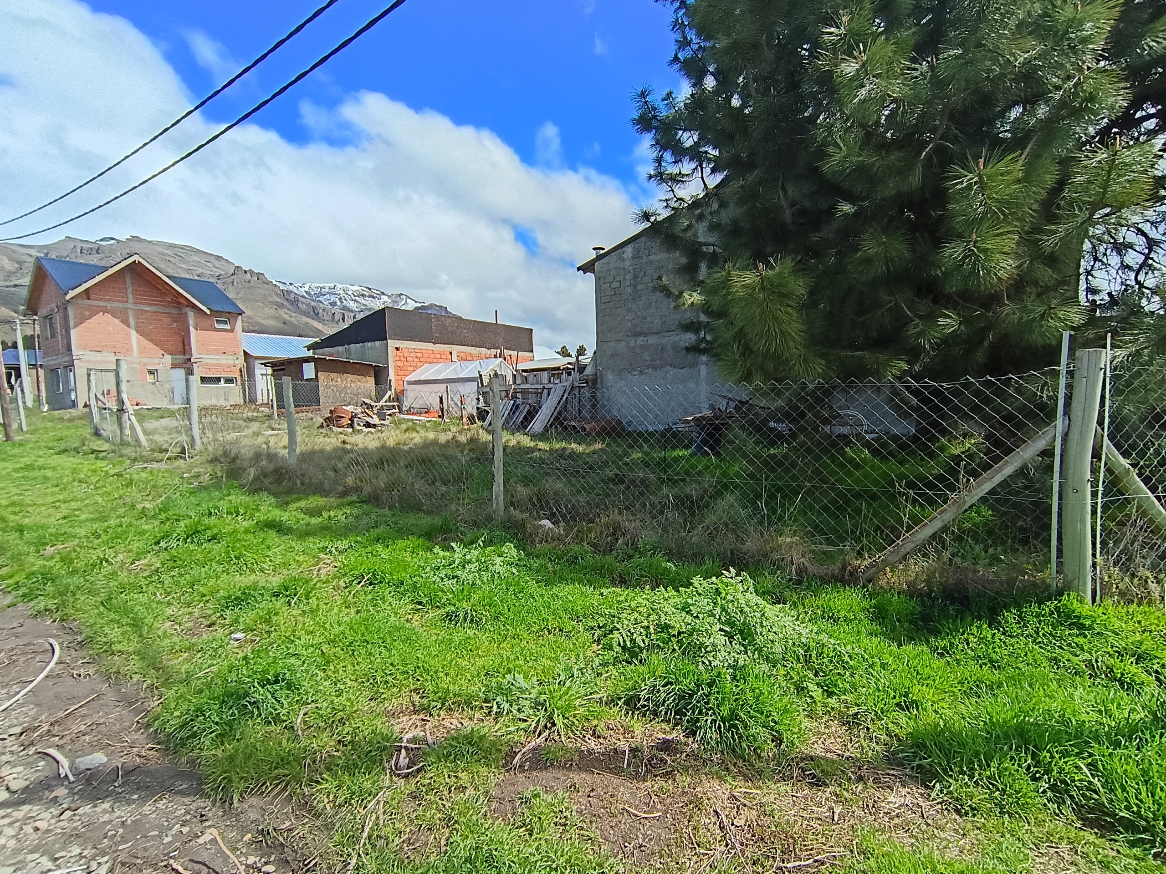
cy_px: 437
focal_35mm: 13
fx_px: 438
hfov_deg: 106.2
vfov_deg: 89.9
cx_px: 583
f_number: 2.2
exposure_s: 1/789
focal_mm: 1.64
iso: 106
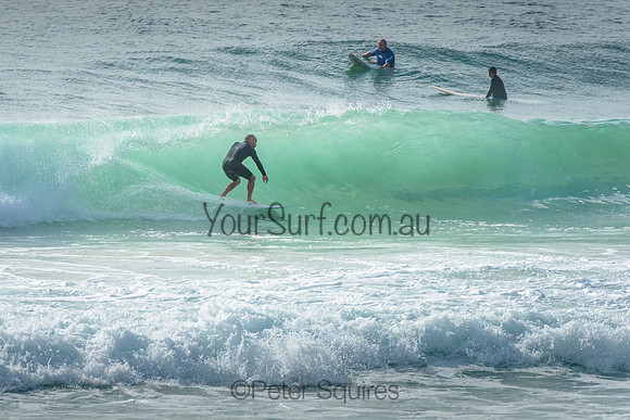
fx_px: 8584
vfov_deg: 2.8
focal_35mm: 490
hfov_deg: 4.2
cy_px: 181
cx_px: 244
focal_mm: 400
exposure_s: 1/1600
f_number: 9
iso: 200
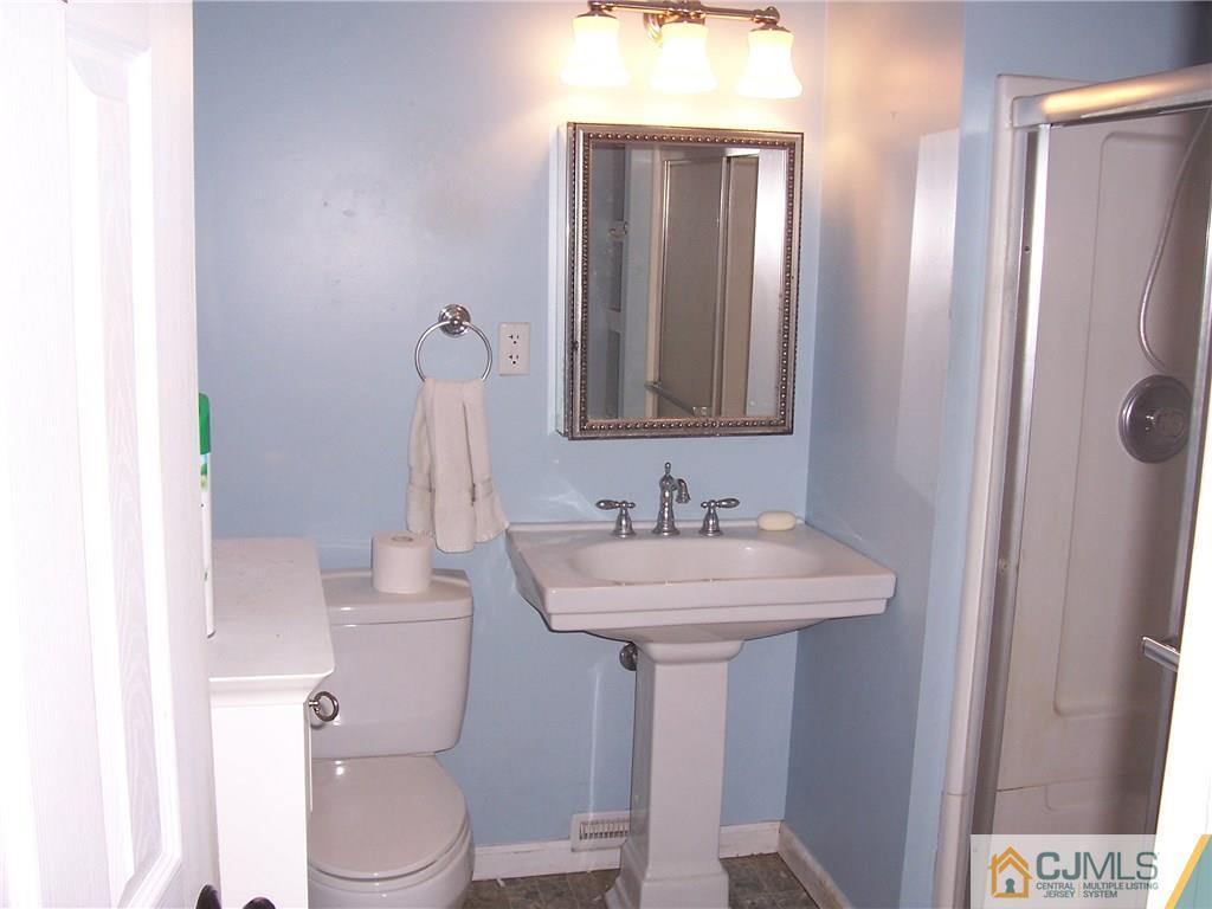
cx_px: 606
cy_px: 454
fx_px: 1190
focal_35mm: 34
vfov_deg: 41.8
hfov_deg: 54.0
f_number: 2.7
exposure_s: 1/60
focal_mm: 5.6
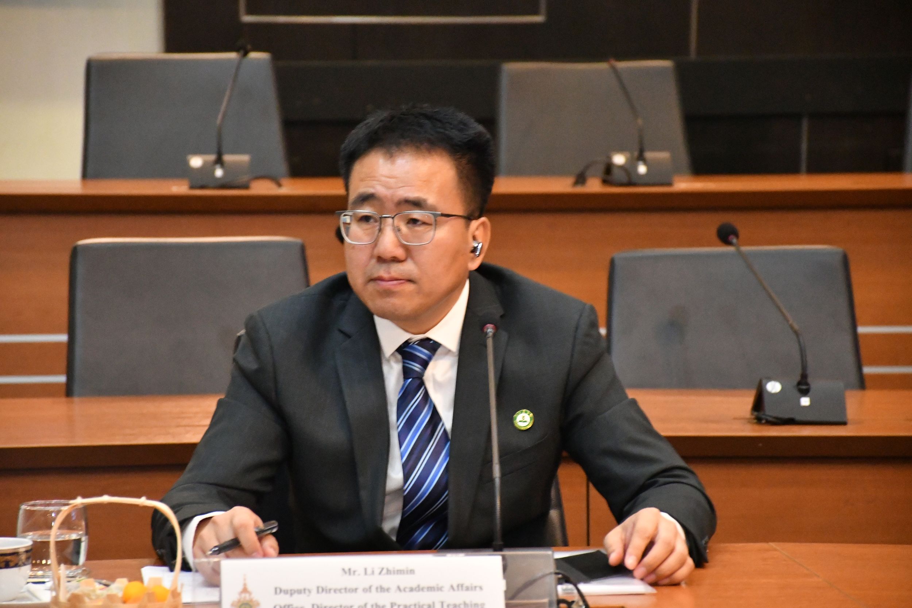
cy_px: 304
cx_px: 456
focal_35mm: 157
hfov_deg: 13.1
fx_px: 3977
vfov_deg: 8.7
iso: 8000
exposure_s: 1/125
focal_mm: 105
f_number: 5.6
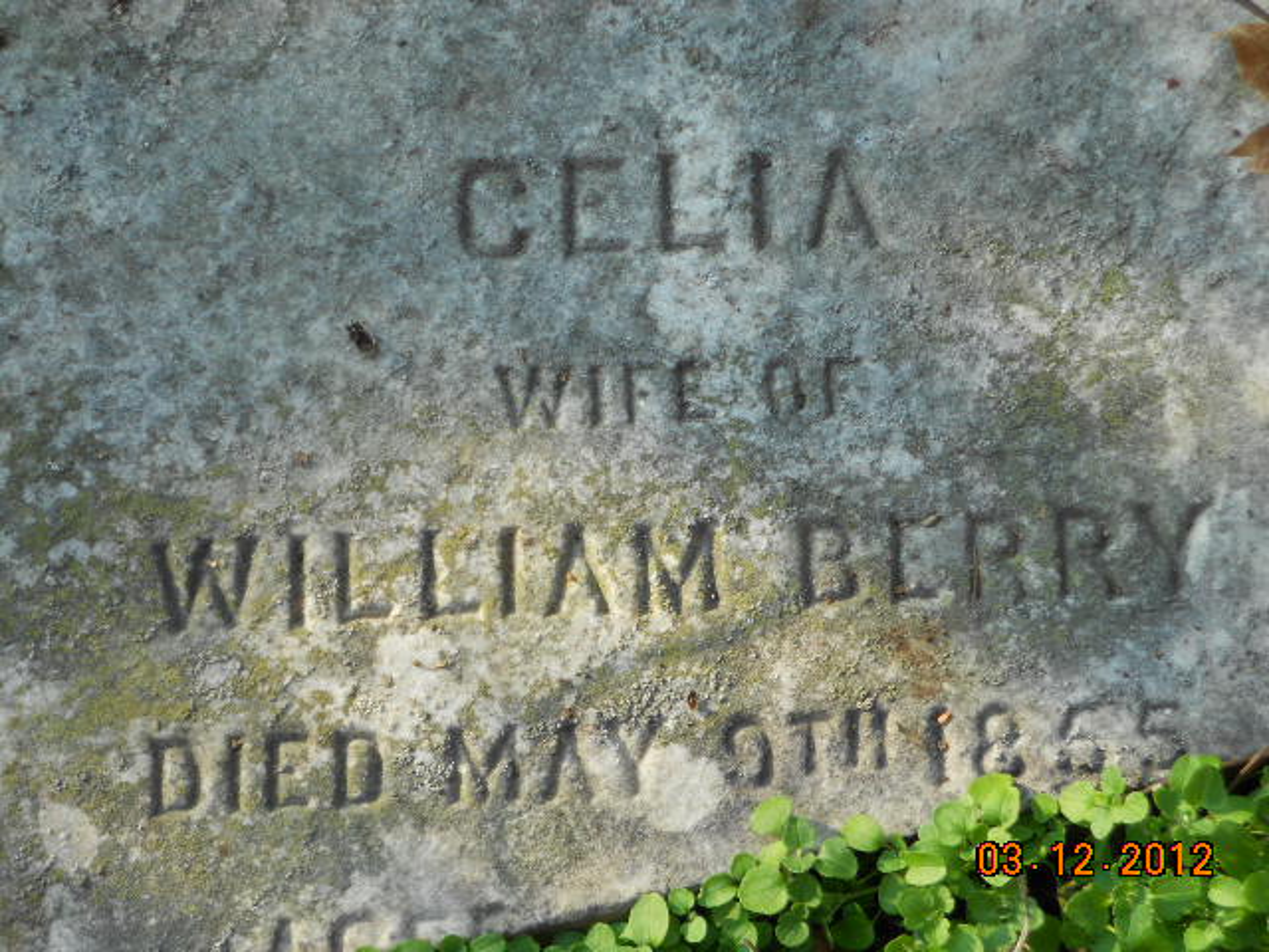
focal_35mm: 99
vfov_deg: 14.9
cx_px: 634
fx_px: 3629
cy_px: 476
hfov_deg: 19.8
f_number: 5.5
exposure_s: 1/60
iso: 80
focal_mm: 17.6
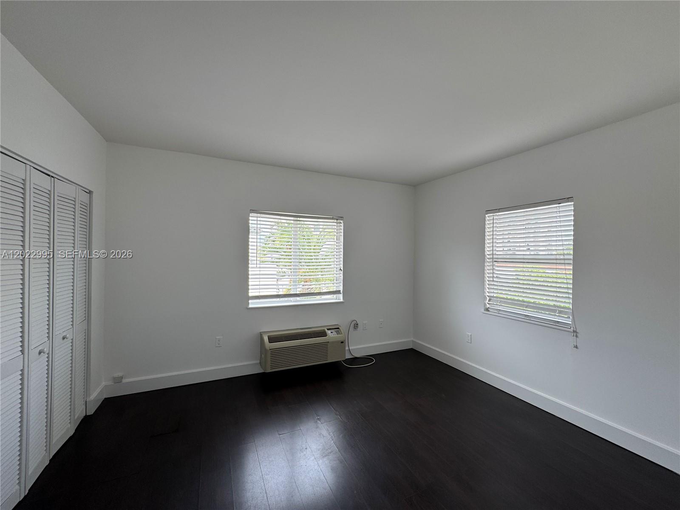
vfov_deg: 85.7
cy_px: 255
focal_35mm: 14
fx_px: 275
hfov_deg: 102.1
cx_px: 340
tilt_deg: +0.6
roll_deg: -1.3
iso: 40
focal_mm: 2.22
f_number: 2.2
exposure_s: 1/154
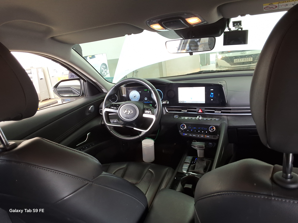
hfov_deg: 63.4
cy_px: 112
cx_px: 149
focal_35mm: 28
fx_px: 241
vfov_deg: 49.7
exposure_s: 1/40
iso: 80
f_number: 1.9
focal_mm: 2.91
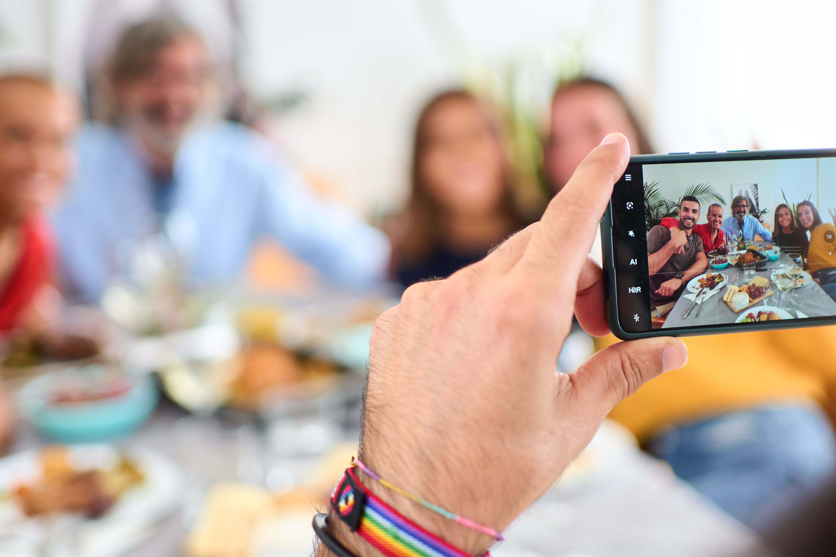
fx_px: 1231
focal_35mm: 53
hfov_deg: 37.5
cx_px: 416
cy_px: 319
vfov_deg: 25.5
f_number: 1.8
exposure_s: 1/640
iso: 200
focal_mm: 35
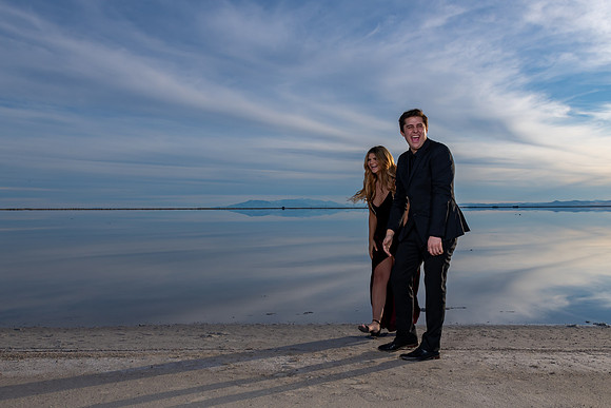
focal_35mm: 35
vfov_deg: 37.8
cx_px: 294
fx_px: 595
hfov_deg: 54.3
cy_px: 218
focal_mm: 28
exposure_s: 1/200
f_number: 18
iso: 200
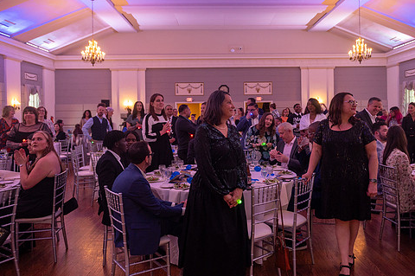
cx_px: 224
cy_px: 117
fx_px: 334
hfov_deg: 63.6
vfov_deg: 44.7
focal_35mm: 29
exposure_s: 1/160
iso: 2000
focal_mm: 24
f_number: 3.2
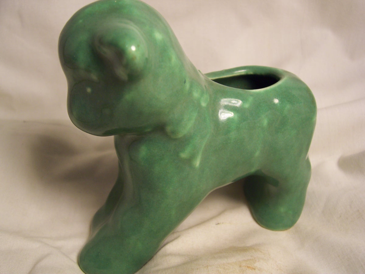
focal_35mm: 37
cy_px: 137
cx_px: 182
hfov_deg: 50.1
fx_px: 390
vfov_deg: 38.7
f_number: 2.8
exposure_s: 1/250
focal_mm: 5.6
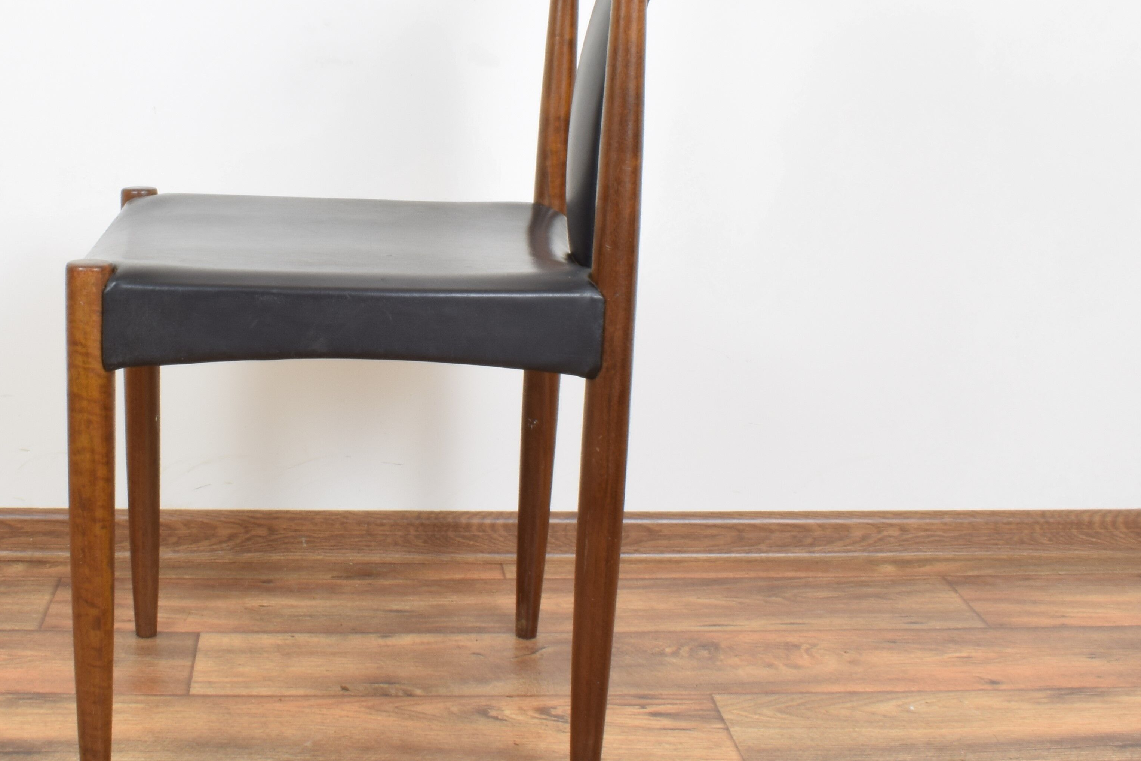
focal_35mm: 59
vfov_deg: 22.9
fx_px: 1870
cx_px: 365
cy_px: 244
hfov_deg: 33.6
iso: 100
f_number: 25
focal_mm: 20
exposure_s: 4
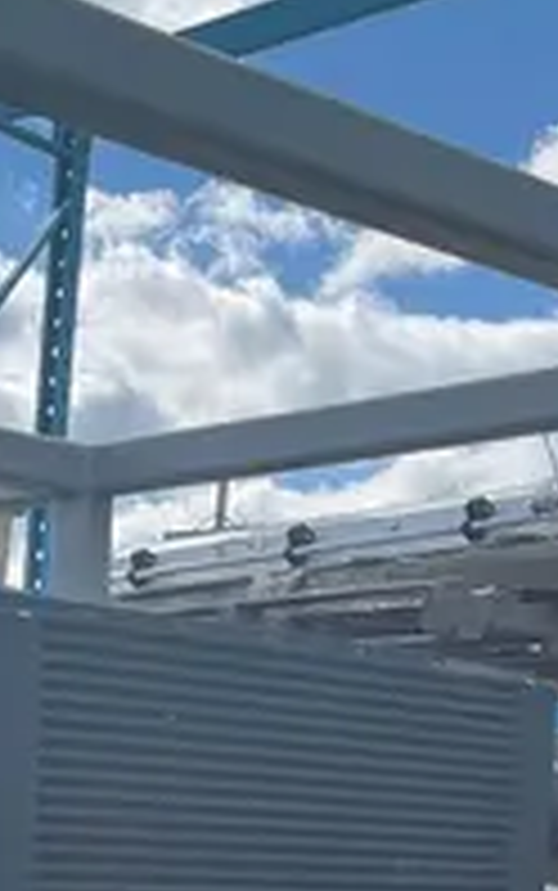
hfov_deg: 12.2
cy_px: 1244
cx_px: -315
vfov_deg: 18.5
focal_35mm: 102
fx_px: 2478
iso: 50
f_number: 1.6
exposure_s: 1/2222
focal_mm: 5.1
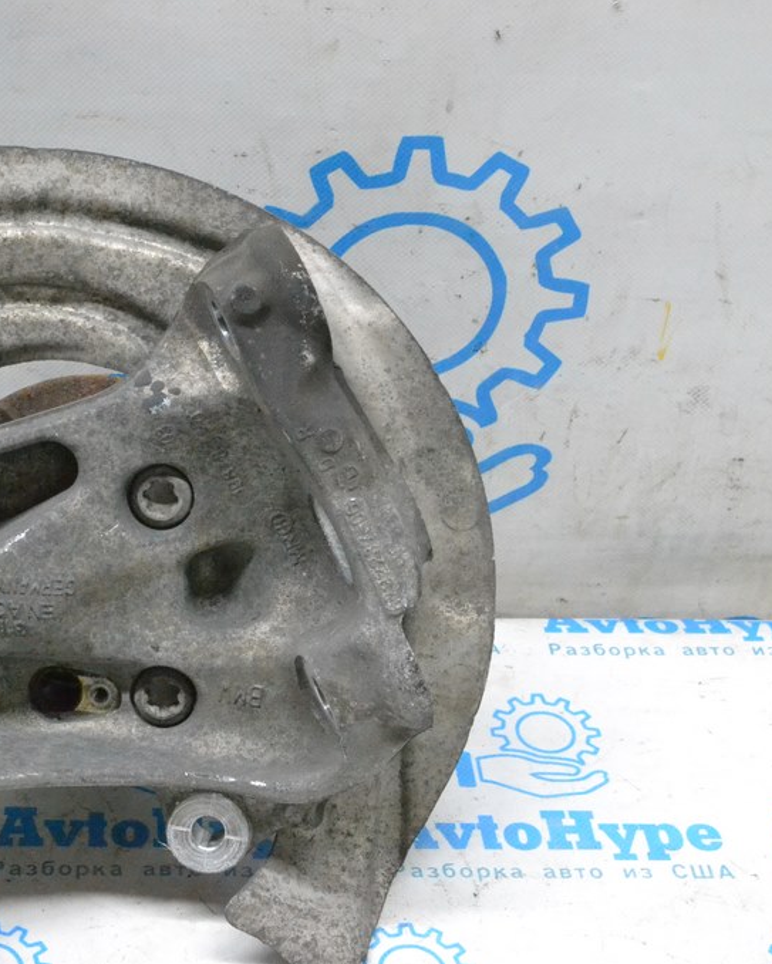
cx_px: 129
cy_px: 481
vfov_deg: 27.9
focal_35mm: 68
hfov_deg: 22.1
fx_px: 1941
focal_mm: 32
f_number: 9
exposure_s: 1/160
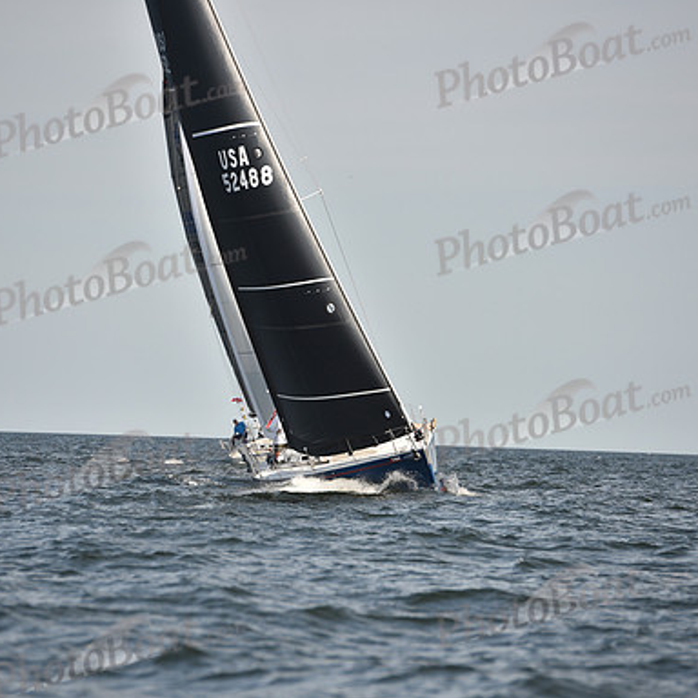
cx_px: 342
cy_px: 348
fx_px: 5863
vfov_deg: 6.8
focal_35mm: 257
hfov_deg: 6.8
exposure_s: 1/1000
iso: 250
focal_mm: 200
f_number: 4.5
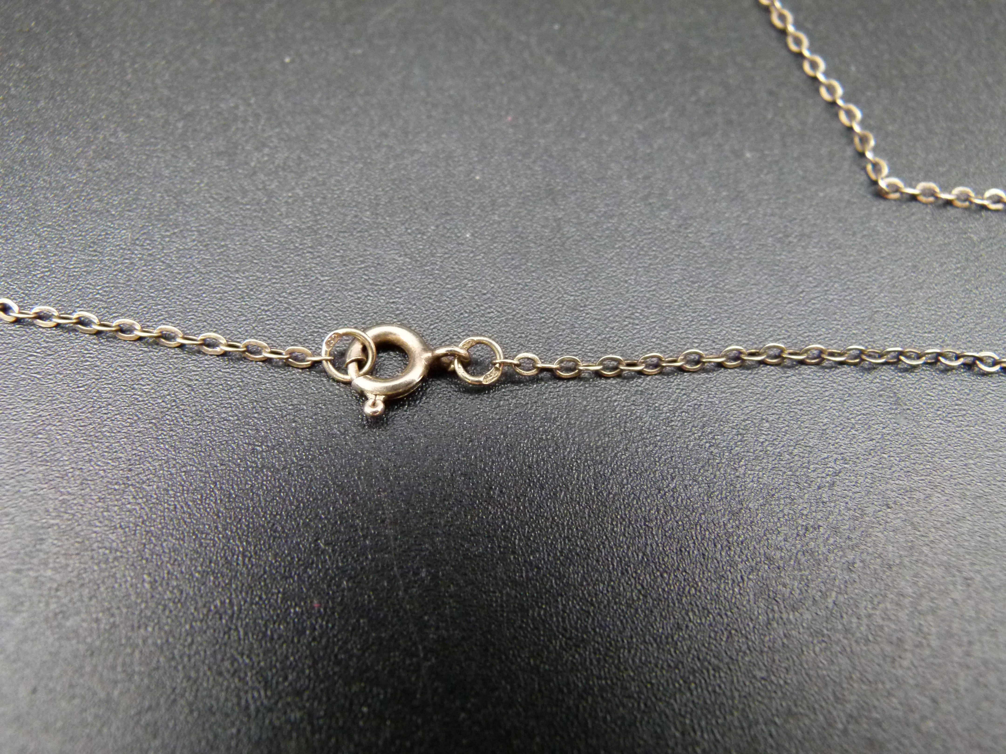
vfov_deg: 44.2
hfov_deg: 56.8
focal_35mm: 32
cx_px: 503
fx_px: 930
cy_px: 377
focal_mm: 5.7
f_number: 3
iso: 400
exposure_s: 1/50
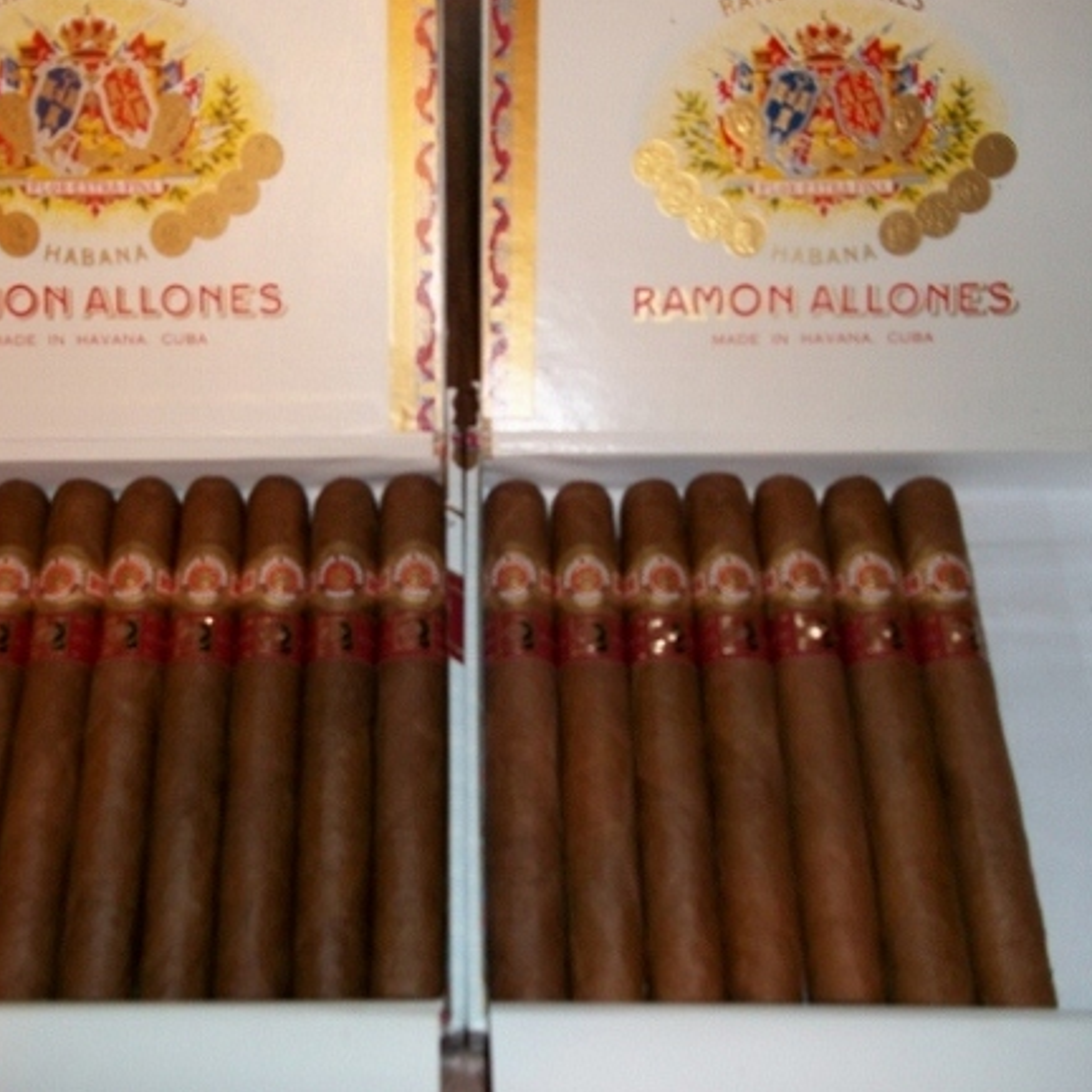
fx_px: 1356
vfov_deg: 43.9
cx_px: 422
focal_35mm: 38
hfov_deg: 43.6
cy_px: 545
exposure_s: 1/30
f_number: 2.9
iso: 160
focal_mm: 5.7
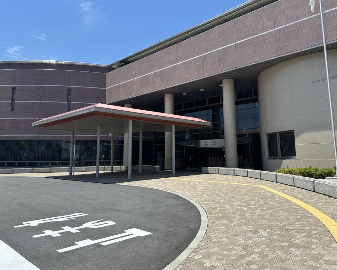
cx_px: 157
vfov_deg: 51.4
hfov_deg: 62.1
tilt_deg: +7.5
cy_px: 121
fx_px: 279
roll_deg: +1.8
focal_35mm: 28
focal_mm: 6.86
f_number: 1.78
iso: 80
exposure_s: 1/5000
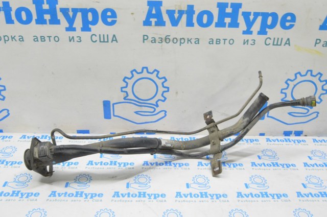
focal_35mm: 36
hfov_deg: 53.2
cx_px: 164
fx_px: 327
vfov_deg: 36.8
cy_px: 108
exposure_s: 1/15
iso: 6400
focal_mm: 24
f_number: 20
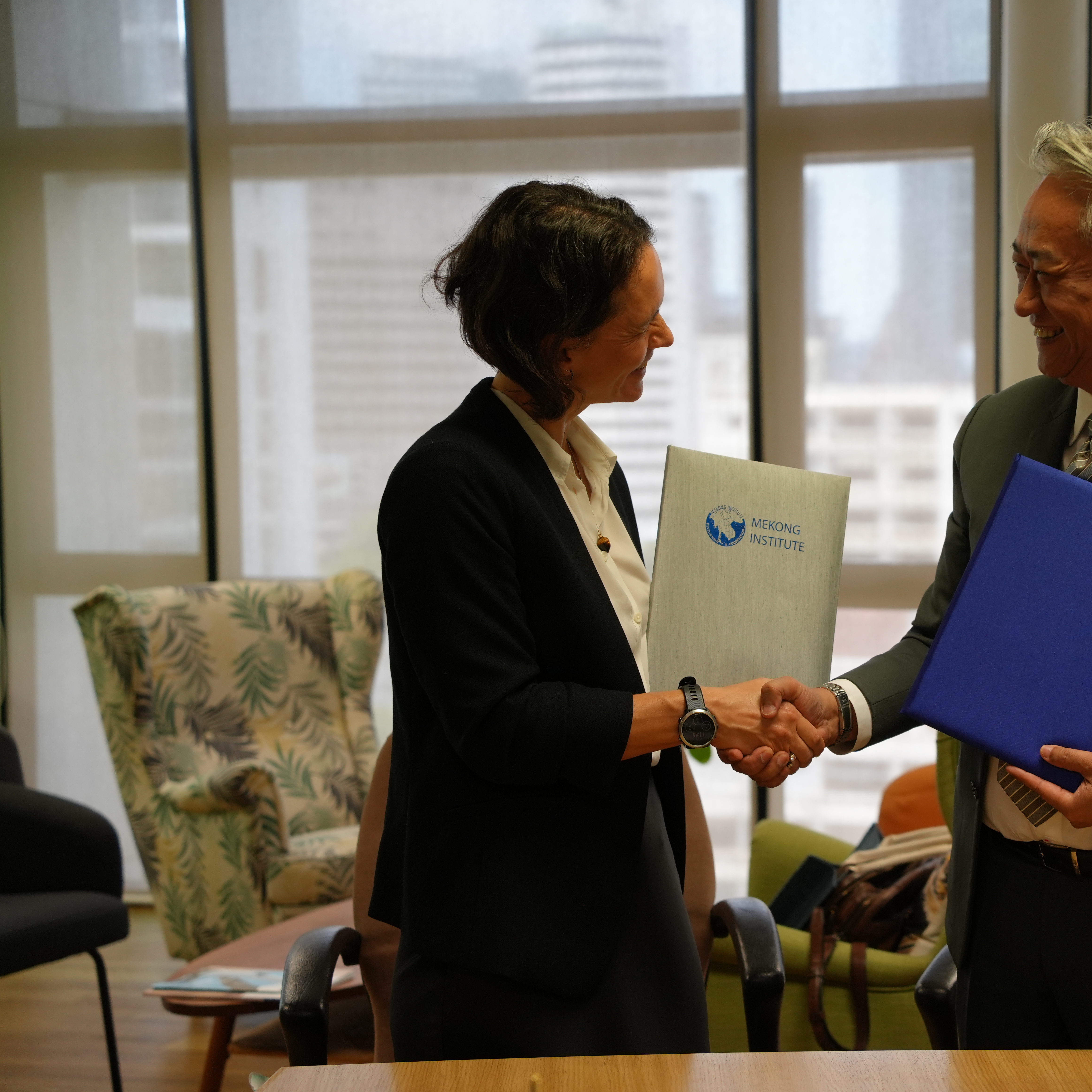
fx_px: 2641
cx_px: 809
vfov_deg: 23.4
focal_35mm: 74
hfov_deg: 23.1
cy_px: 546
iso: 1000
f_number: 4
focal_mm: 58
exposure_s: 1/160
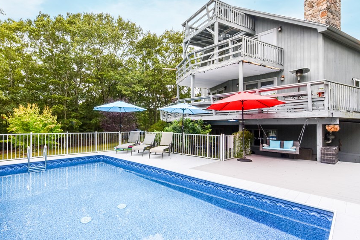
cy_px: 110
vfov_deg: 67.3
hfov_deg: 89.6
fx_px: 180
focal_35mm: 18
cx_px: 160
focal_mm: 14
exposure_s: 1/60
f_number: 20
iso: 400
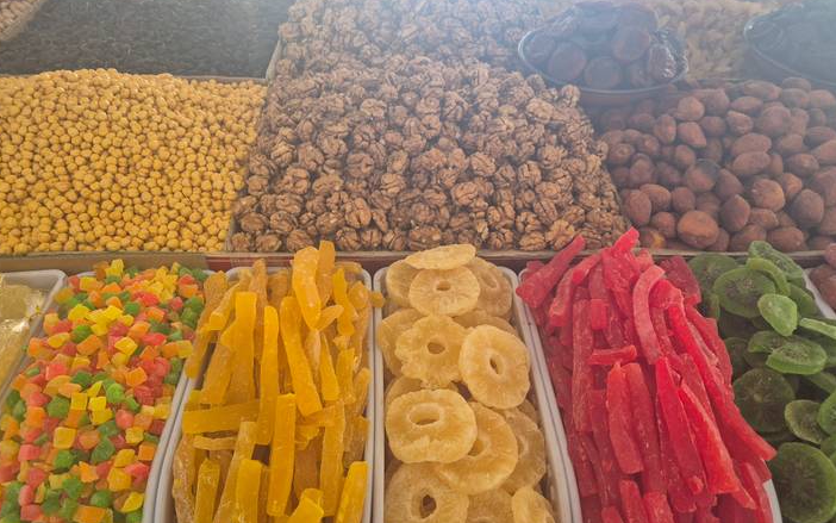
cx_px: 411
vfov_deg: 49.3
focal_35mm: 25
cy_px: 248
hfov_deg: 72.5
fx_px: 570
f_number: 1.8
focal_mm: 5.4
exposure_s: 1/100
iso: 320
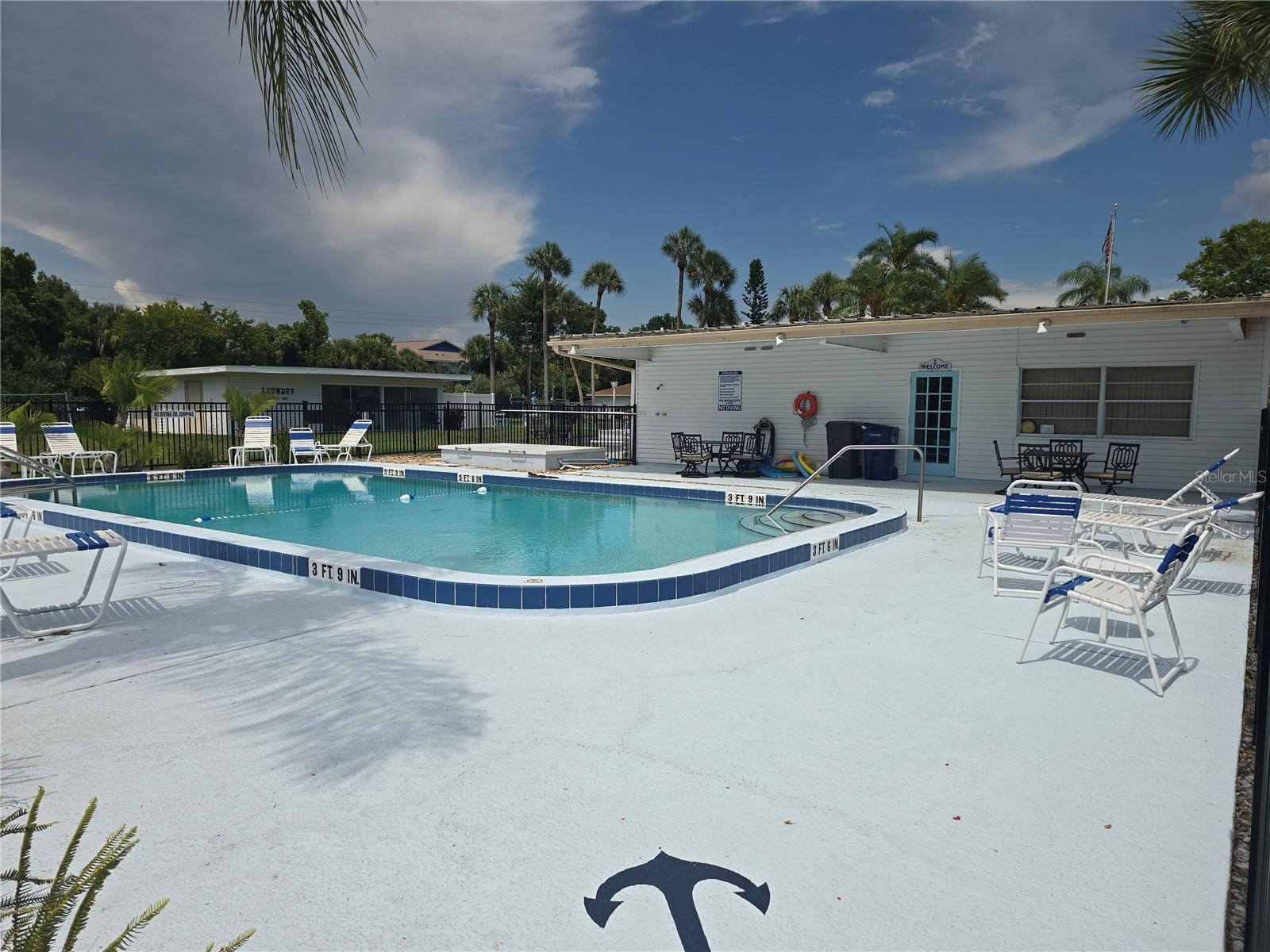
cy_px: 476
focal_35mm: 23
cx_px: 635
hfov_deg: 73.9
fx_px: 844
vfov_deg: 58.9
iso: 12
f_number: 1.7
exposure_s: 1/1723
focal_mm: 6.3
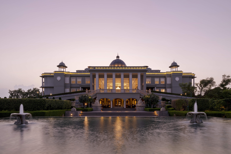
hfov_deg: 84.0
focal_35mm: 20
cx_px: 116
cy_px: 77
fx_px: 128
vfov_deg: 62.0
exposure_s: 1.3
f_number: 11
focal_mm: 20
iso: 100
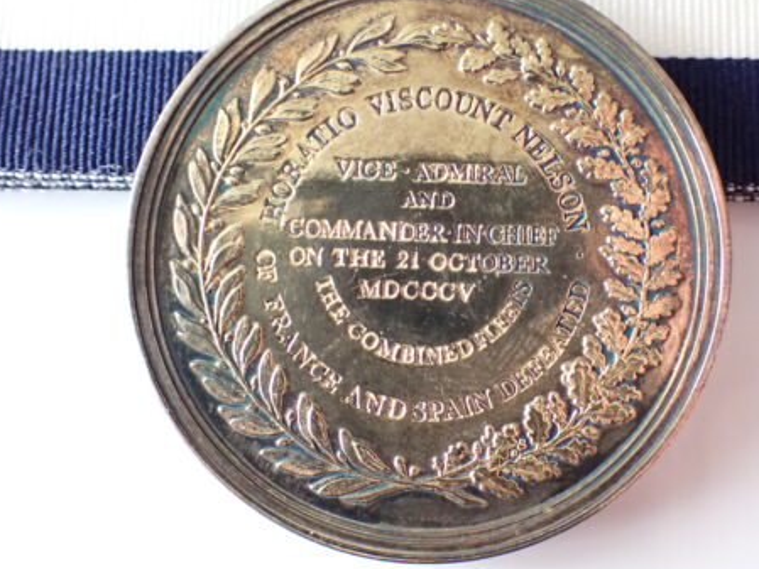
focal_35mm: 50
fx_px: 1097
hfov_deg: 38.2
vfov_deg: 29.1
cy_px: 259
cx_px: 406
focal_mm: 7.84
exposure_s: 1/40
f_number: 2.9
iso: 1600
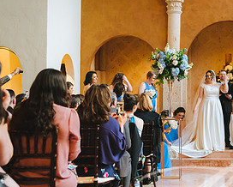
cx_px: 221
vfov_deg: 21.9
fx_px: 483
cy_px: 103
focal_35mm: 70
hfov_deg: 26.0
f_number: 2.8
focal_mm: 35
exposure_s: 1/125
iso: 3200
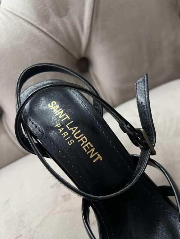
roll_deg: +27.2
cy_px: 120
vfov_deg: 67.3
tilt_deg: -37.2
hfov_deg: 53.1
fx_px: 180
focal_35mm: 26
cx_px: 90
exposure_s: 1/33
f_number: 1.5
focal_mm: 5.7
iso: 500
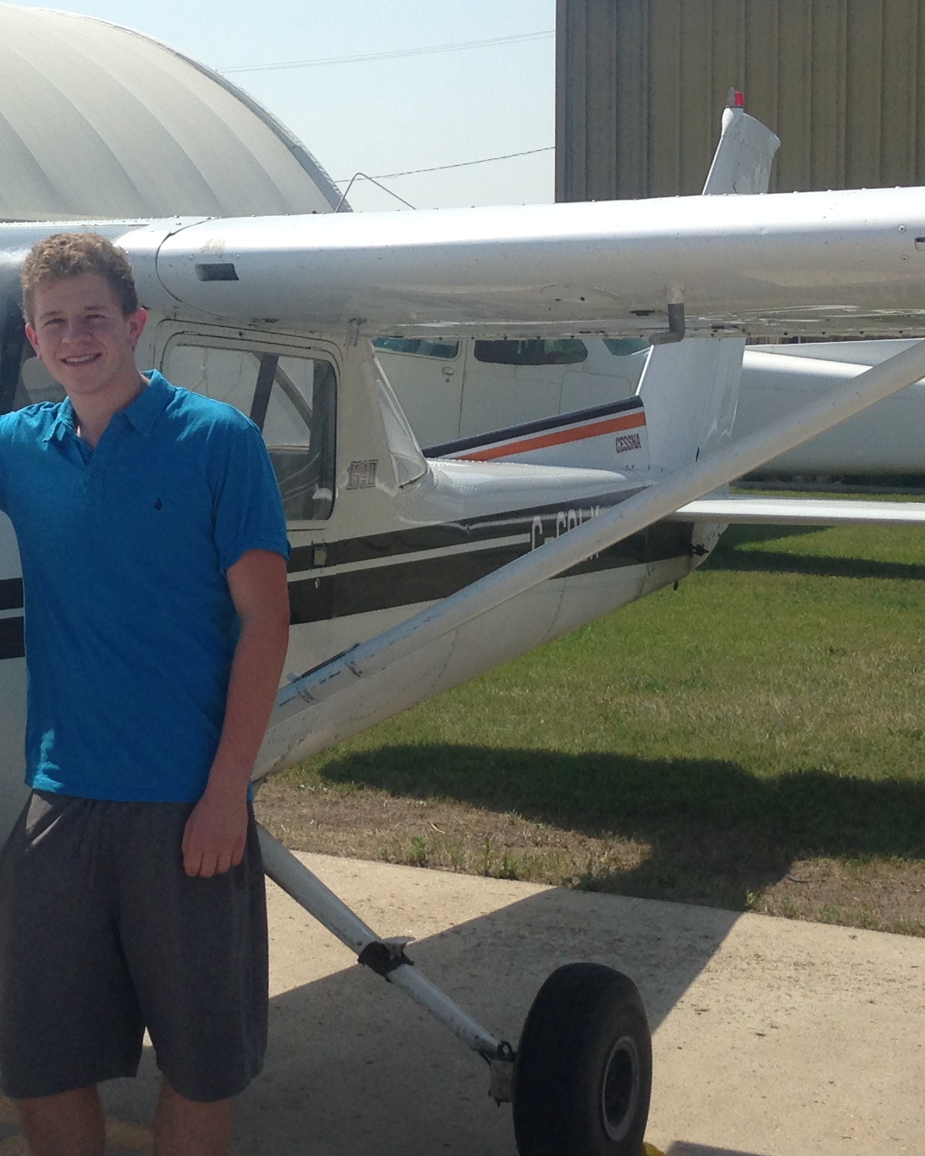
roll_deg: +0.0
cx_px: 132
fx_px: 2635
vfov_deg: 24.7
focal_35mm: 77
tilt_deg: -1.2
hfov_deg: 19.6
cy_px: 450
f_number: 2.4
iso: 50
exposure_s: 1/2008
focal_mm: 4.12
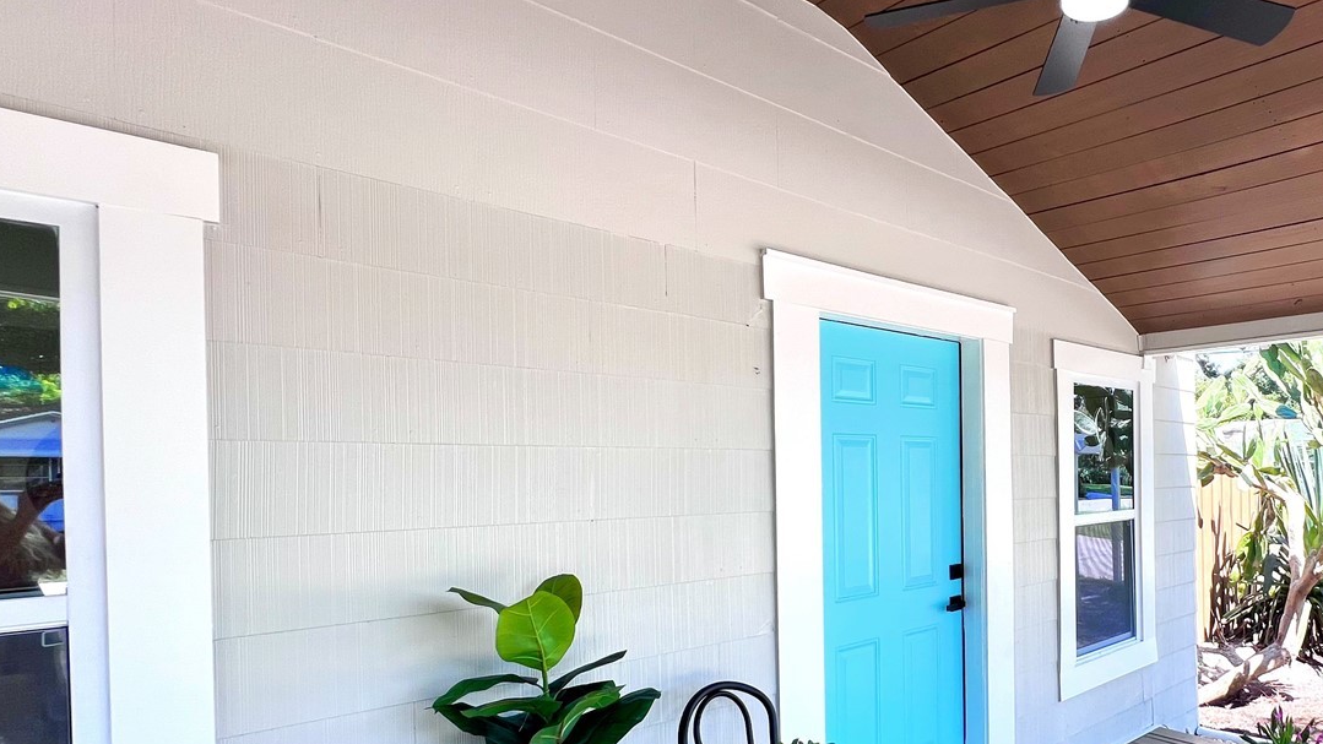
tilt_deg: -0.7
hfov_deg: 78.4
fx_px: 737
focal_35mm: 21
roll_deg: +0.9
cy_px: 478
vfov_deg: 52.8
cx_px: 969
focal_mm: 1.57
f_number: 1.8
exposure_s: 1/270
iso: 32
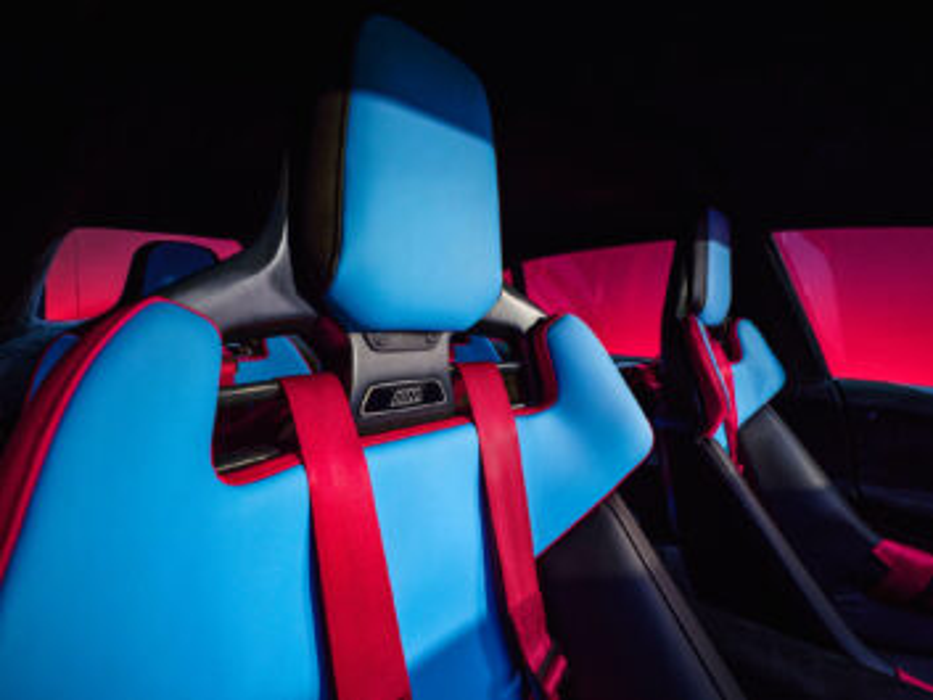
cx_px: 466
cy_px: 350
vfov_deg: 74.8
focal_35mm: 17
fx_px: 458
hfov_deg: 91.0
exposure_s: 1/80
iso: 1600
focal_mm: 21.2
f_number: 9
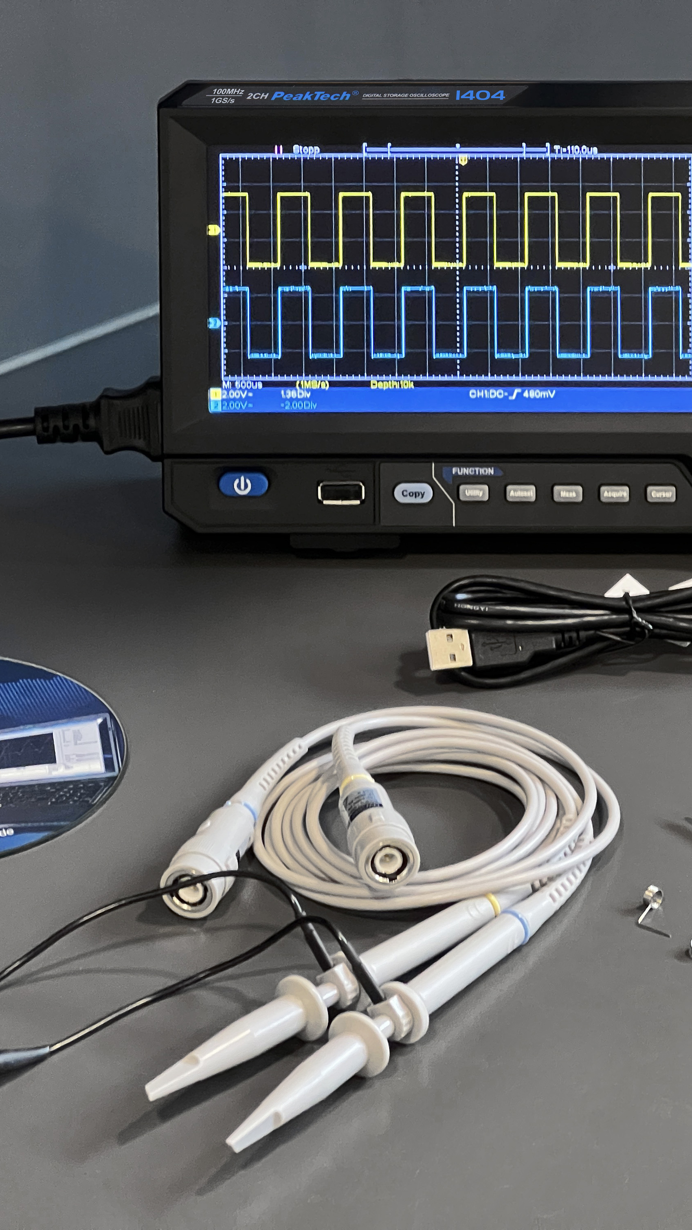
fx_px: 3653
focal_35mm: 112
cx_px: 398
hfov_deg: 10.8
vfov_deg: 19.1
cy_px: 615
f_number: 2.8
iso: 400
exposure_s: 1/50
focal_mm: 9
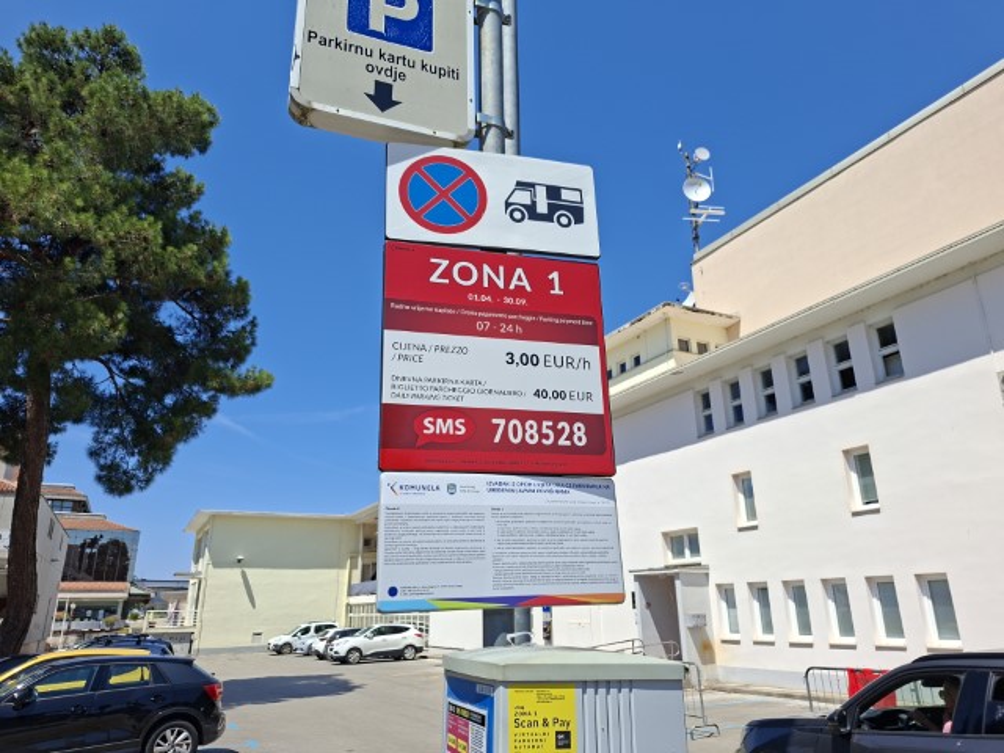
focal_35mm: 23
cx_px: 502
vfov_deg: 58.9
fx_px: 667
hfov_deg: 73.9
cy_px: 376
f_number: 1.8
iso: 50
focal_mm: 5.54
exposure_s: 1/2183
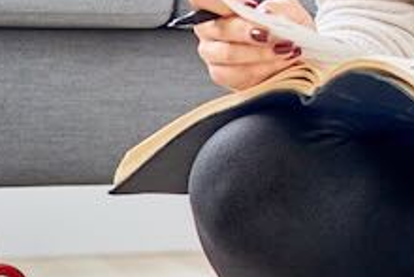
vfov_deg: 8.5
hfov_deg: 11.8
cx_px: 779
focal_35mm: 159
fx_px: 1830
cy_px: -71
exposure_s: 1/125
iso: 320
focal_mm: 35
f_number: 2.8
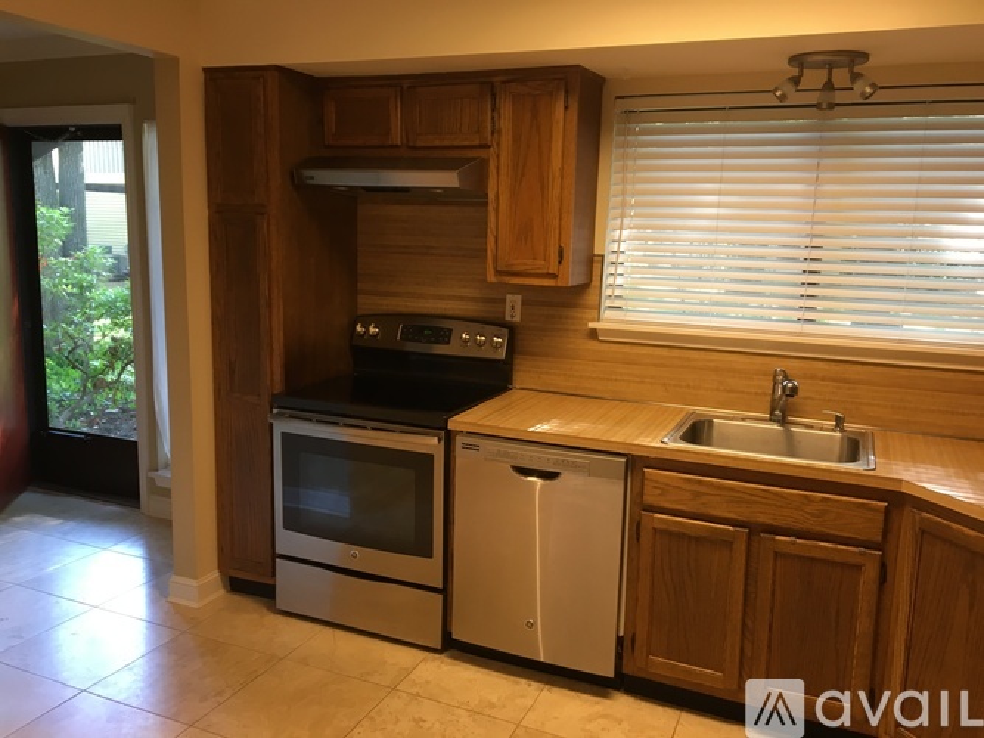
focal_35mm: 29
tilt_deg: -7.6
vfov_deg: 48.2
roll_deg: -2.4
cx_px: 492
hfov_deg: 61.7
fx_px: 824
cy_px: 369
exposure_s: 1/30
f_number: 2.2
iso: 64
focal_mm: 4.15
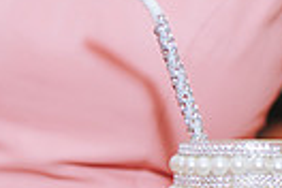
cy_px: 296
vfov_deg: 6.4
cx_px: 164
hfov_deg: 9.8
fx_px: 1653
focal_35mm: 211
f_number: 2.8
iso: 800
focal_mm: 48
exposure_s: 1/125
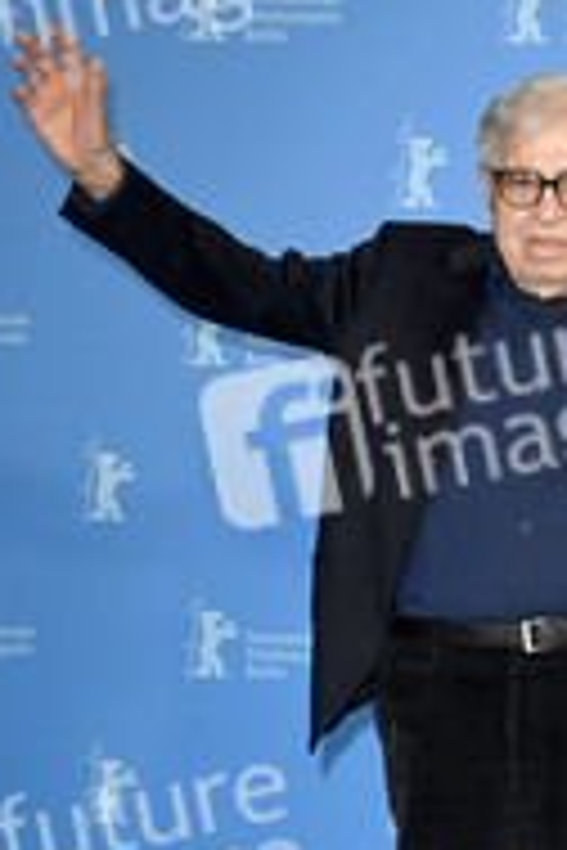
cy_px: 648
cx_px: 562
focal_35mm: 89
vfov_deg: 22.6
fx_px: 2102
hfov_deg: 15.1
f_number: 5
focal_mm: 42
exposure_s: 1/160
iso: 800
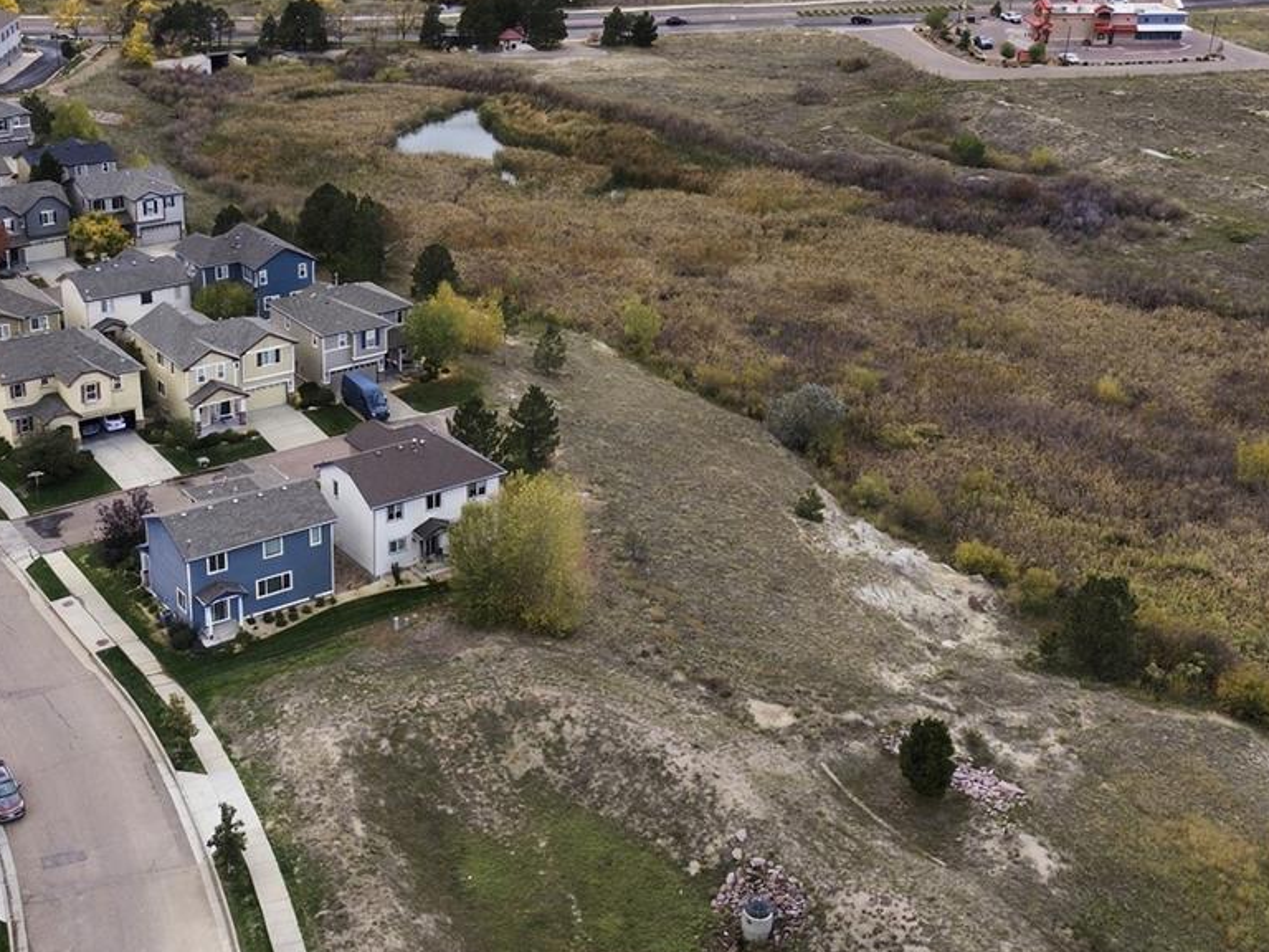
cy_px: 430
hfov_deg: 41.5
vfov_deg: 32.2
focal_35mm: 45
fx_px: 1650
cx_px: 413
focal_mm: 8.7
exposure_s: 1/1250
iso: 290
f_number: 1.8
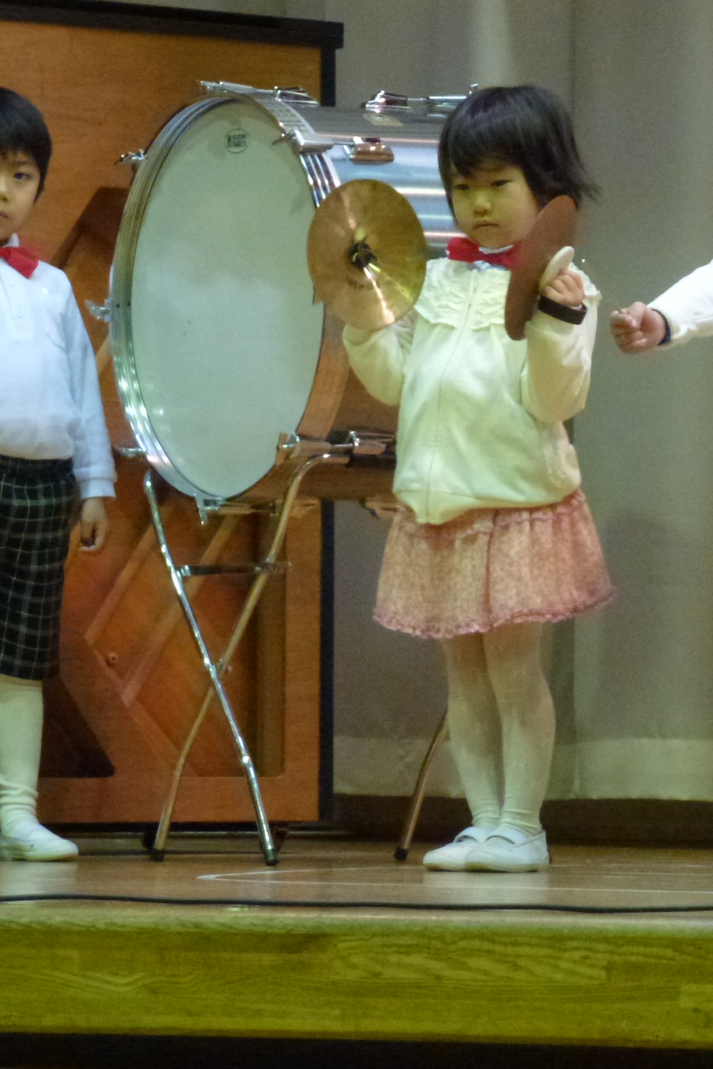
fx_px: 6416
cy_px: 533
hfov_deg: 6.4
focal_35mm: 216
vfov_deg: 9.5
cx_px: 377
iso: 800
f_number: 5.3
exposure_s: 1/20
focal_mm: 27.7
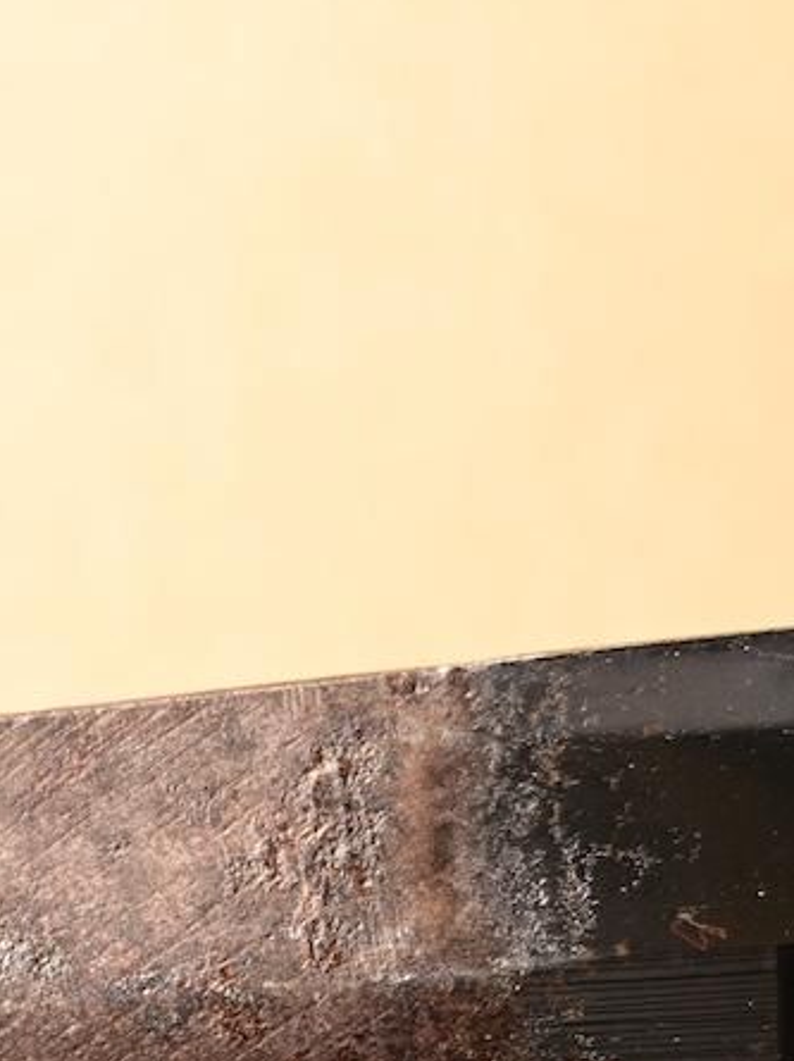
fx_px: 6815
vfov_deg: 8.9
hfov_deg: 6.5
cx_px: -663
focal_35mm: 223
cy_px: 907
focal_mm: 49
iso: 100
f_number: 4.8
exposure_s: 1/2
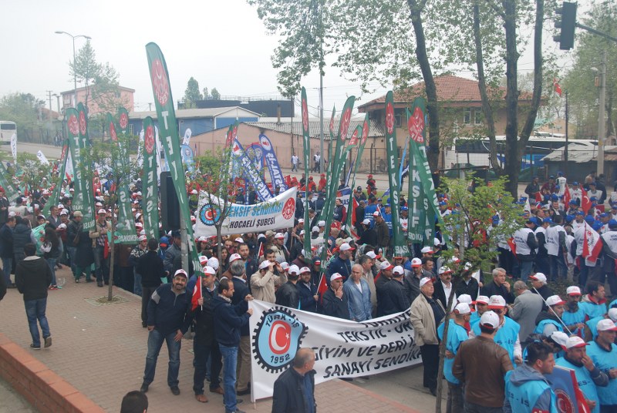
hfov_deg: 49.5
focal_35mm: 39
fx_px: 669
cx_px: 308
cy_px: 206
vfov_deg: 34.3
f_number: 5.6
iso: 100
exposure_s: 1/125
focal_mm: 26
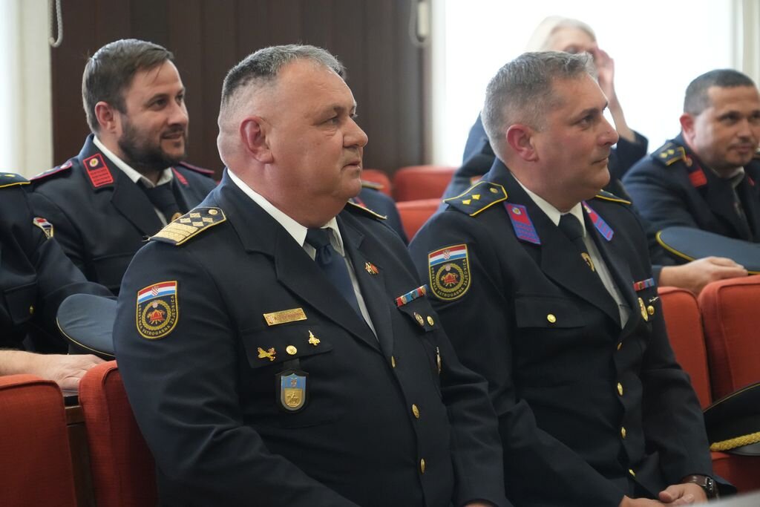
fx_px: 2787
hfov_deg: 15.5
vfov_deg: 10.4
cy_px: 254
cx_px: 380
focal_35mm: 132
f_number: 6.3
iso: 8000
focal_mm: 132
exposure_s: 1/160
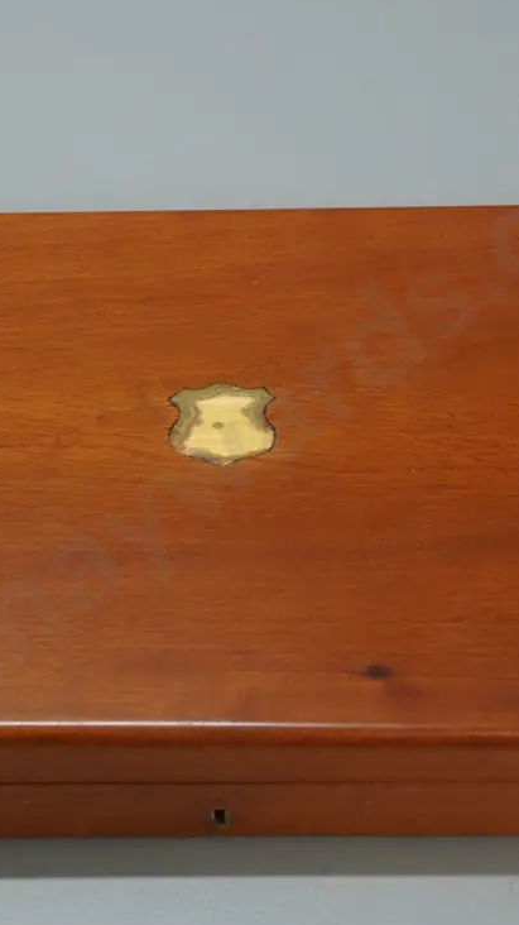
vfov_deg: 34.4
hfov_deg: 19.7
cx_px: 235
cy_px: 457
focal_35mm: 61
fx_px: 1494
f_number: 4.5
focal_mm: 20
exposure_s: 1/250
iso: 3200
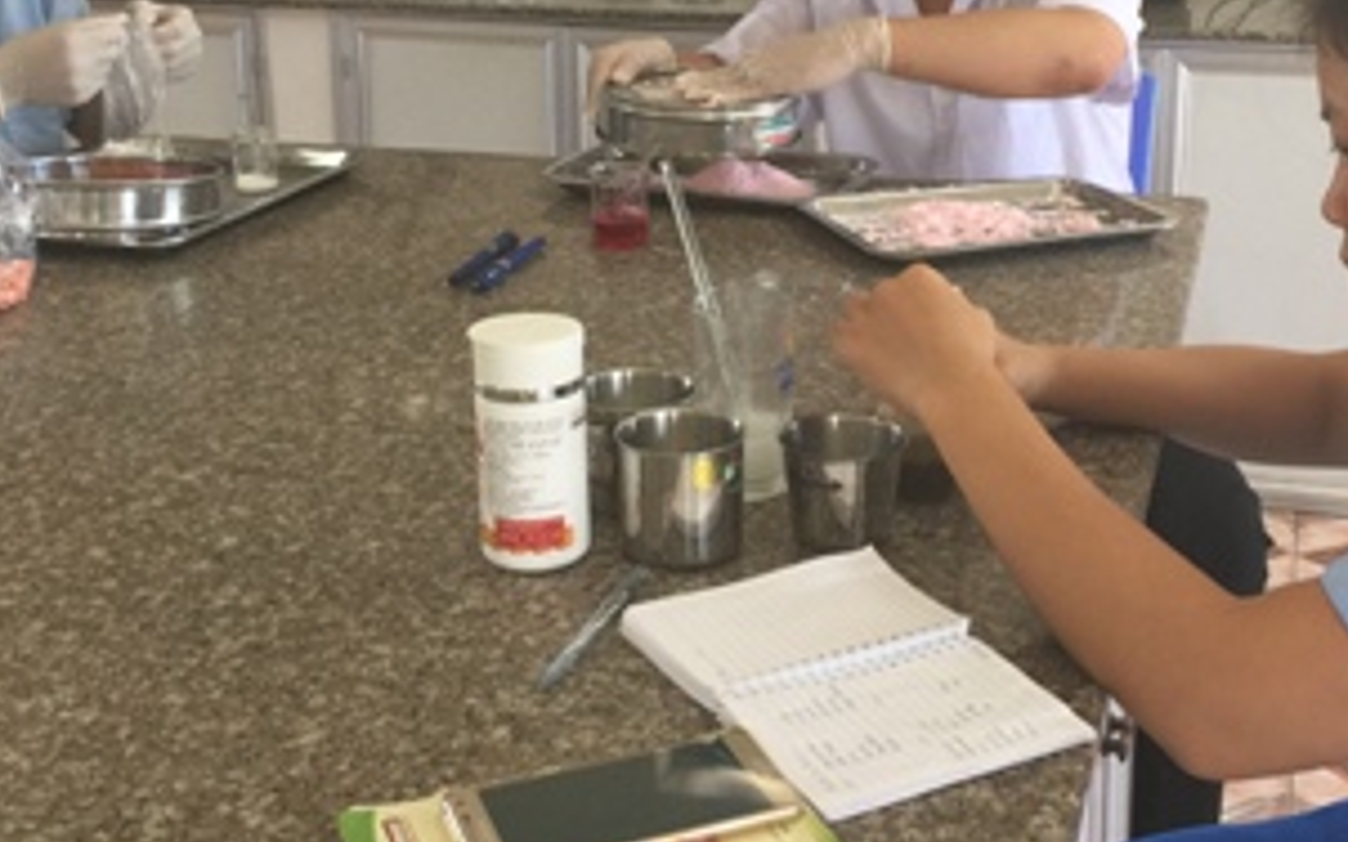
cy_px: 240
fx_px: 1873
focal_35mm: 51
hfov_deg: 39.5
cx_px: 784
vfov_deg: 25.1
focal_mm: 4.15
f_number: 2.2
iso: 50
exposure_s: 1/33
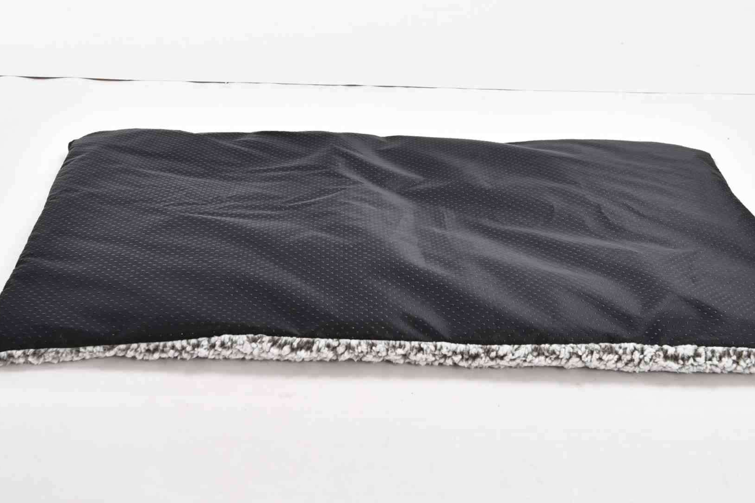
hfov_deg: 31.0
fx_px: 1363
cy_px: 226
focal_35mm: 65
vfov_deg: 20.9
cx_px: 393
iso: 250
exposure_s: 1/125
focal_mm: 48
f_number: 11
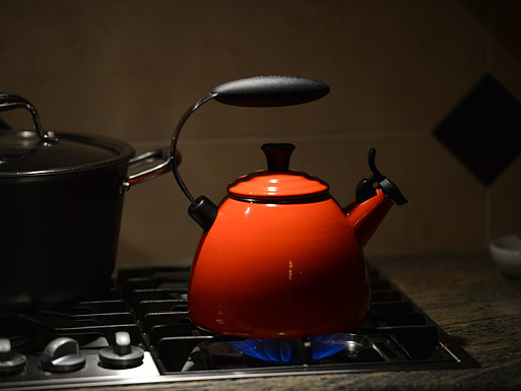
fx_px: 3192
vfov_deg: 7.0
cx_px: 281
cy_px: 196
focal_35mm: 212
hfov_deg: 9.3
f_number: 2.8
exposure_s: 1/200
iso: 560
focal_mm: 195
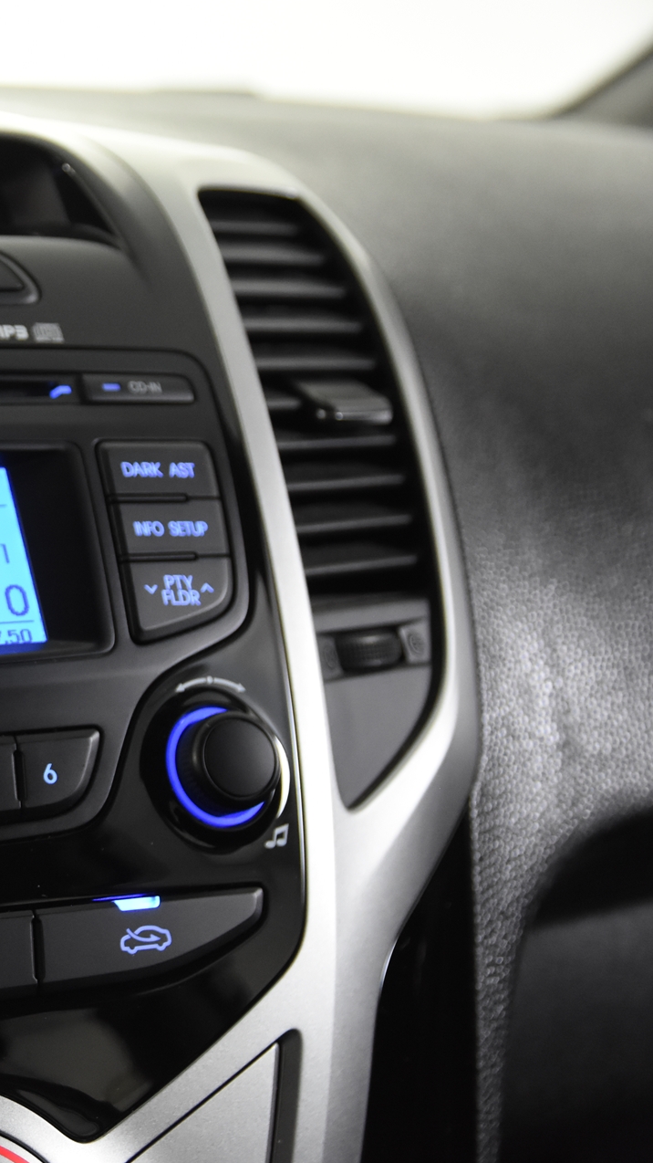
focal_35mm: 90
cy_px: 580
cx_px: -175
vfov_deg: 23.7
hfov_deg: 13.0
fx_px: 2772
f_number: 3.5
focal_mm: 38
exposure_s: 1/60
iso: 1800
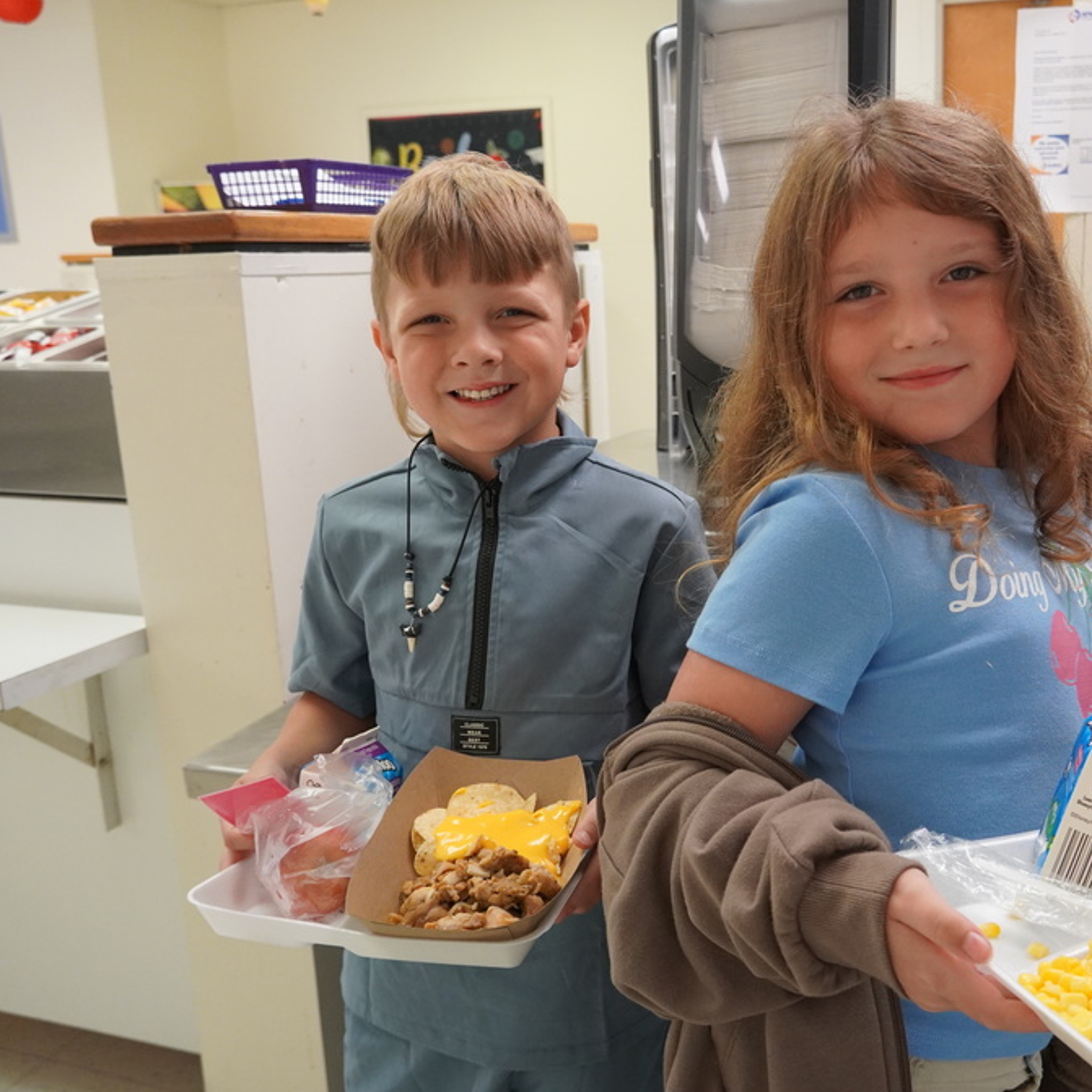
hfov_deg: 46.5
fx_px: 1249
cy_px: 554
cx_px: 726
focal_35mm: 35
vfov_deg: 47.2
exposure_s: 1/160
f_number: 4
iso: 1600
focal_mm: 18
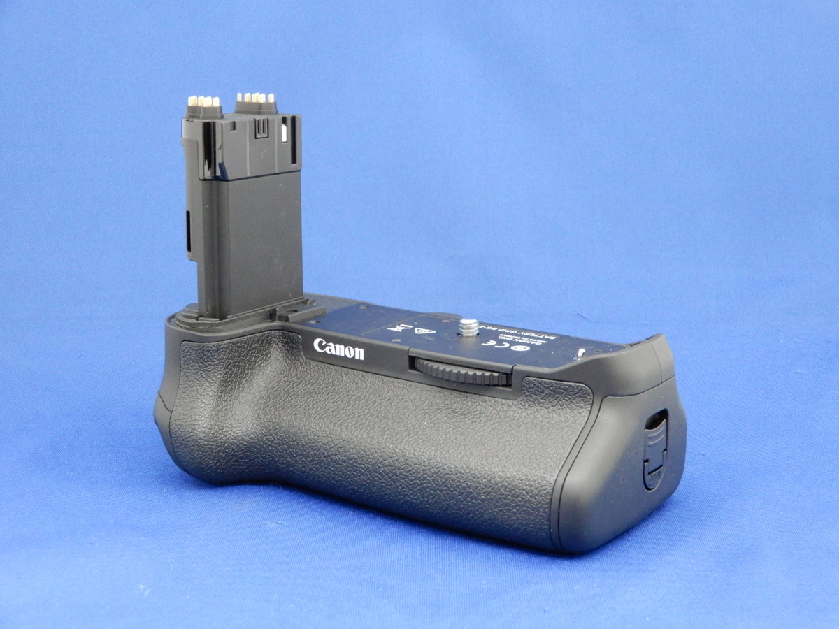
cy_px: 314
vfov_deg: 29.1
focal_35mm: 50
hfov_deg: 38.2
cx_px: 420
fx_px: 1212
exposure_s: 1/20
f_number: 4
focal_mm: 8.9
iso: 800
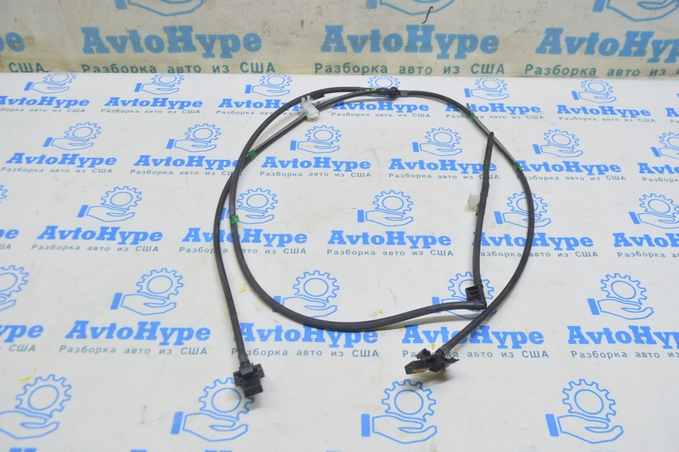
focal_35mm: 34
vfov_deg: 38.3
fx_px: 650
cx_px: 340
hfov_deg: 55.1
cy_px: 226
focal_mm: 23
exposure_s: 1/20
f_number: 5.6
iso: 400
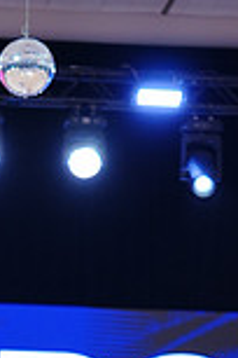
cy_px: 672
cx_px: 4
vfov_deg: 8.5
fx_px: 2291
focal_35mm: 231
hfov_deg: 5.9
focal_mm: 61
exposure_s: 1/400
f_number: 2
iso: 320
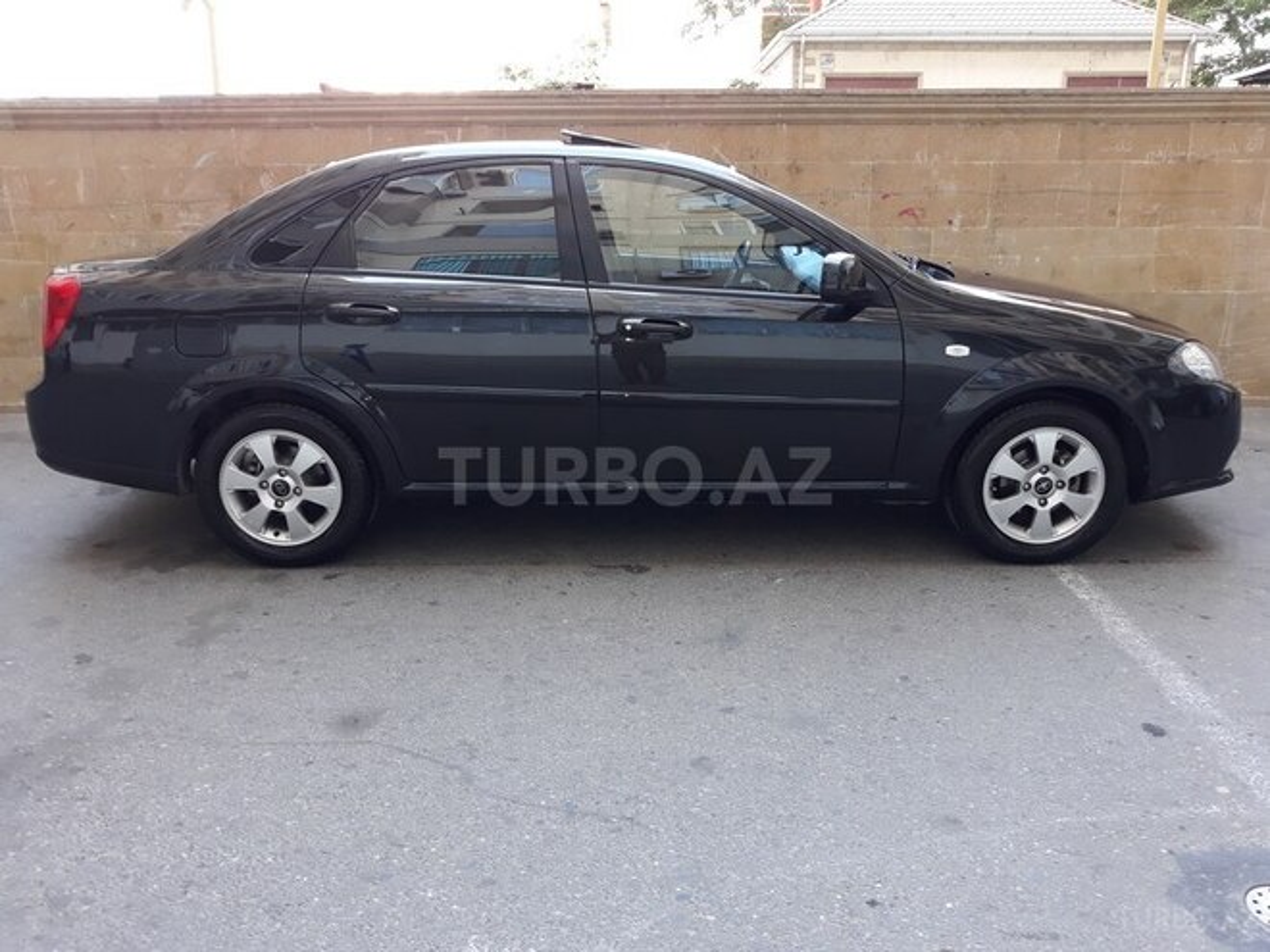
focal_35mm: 27
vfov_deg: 51.4
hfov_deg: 65.3
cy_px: 476
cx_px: 635
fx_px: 991
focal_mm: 3.71
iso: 50
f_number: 1.7
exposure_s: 1/50
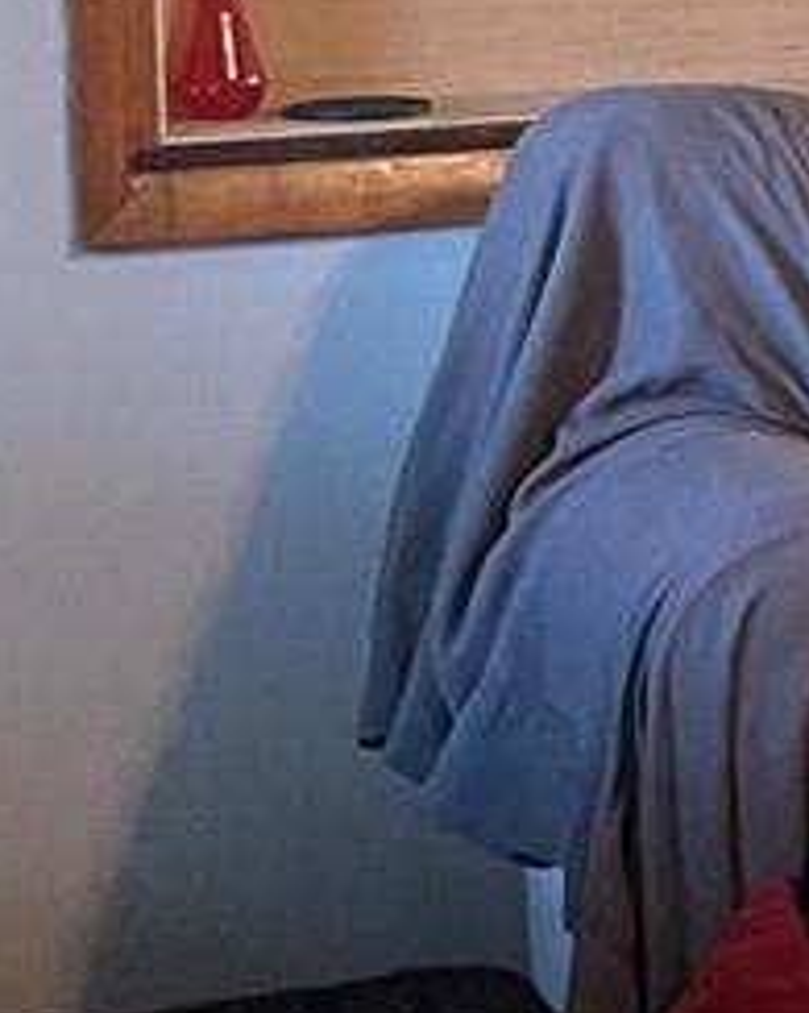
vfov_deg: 11.9
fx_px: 4792
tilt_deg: -6.6
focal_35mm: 160
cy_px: -58
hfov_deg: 7.1
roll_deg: -1.8
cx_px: 3273
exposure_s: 1/60
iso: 400
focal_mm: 5.1
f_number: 1.6
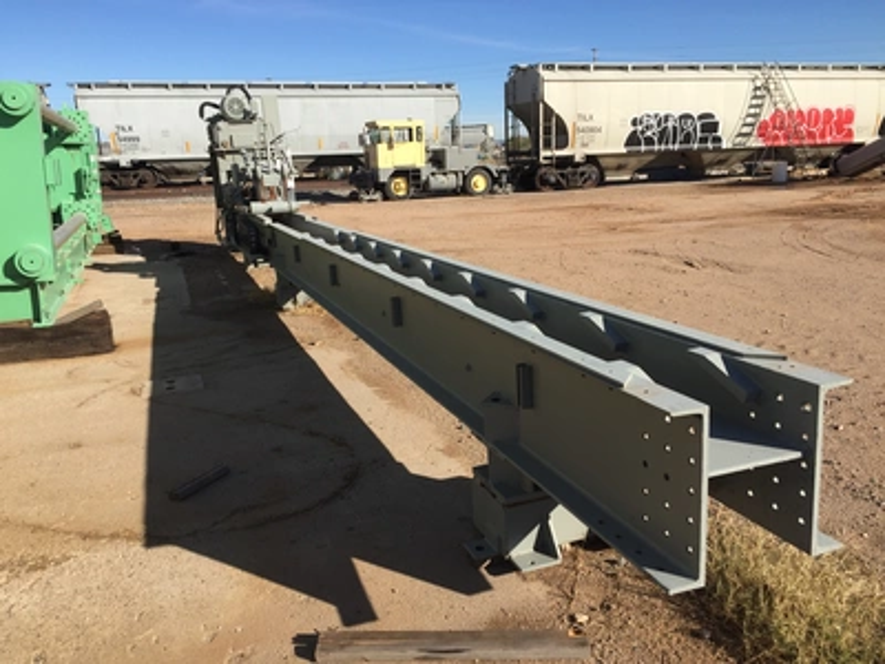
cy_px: 332
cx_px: 442
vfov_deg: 48.2
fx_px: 741
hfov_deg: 61.7
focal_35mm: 29
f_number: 2.2
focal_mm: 4.15
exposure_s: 1/2083
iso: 32
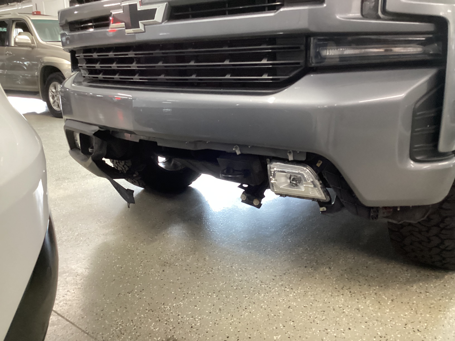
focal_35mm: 31
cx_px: 228
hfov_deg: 58.4
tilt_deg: -17.4
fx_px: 407
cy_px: 170
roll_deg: -0.6
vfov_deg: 45.4
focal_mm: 3.3
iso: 320
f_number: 2.4
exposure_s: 1/33
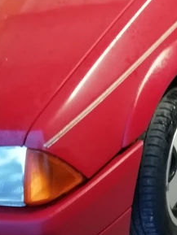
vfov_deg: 27.0
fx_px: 491
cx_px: 151
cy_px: 137
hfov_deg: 20.1
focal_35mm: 72
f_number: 2.2
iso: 320
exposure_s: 1/25
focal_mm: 3.21
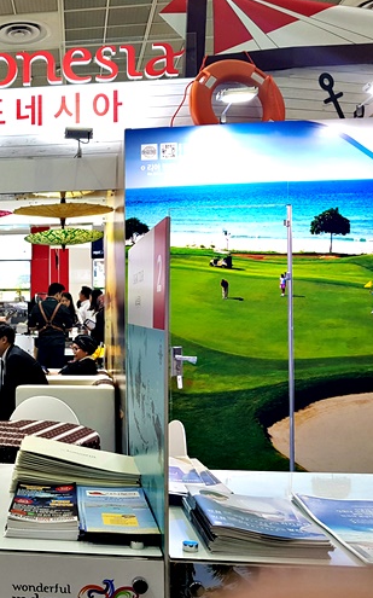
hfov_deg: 29.4
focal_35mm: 39
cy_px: 300
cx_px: -41
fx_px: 635
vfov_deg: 50.4
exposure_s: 1/60
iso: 125
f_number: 1.7
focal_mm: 4.3
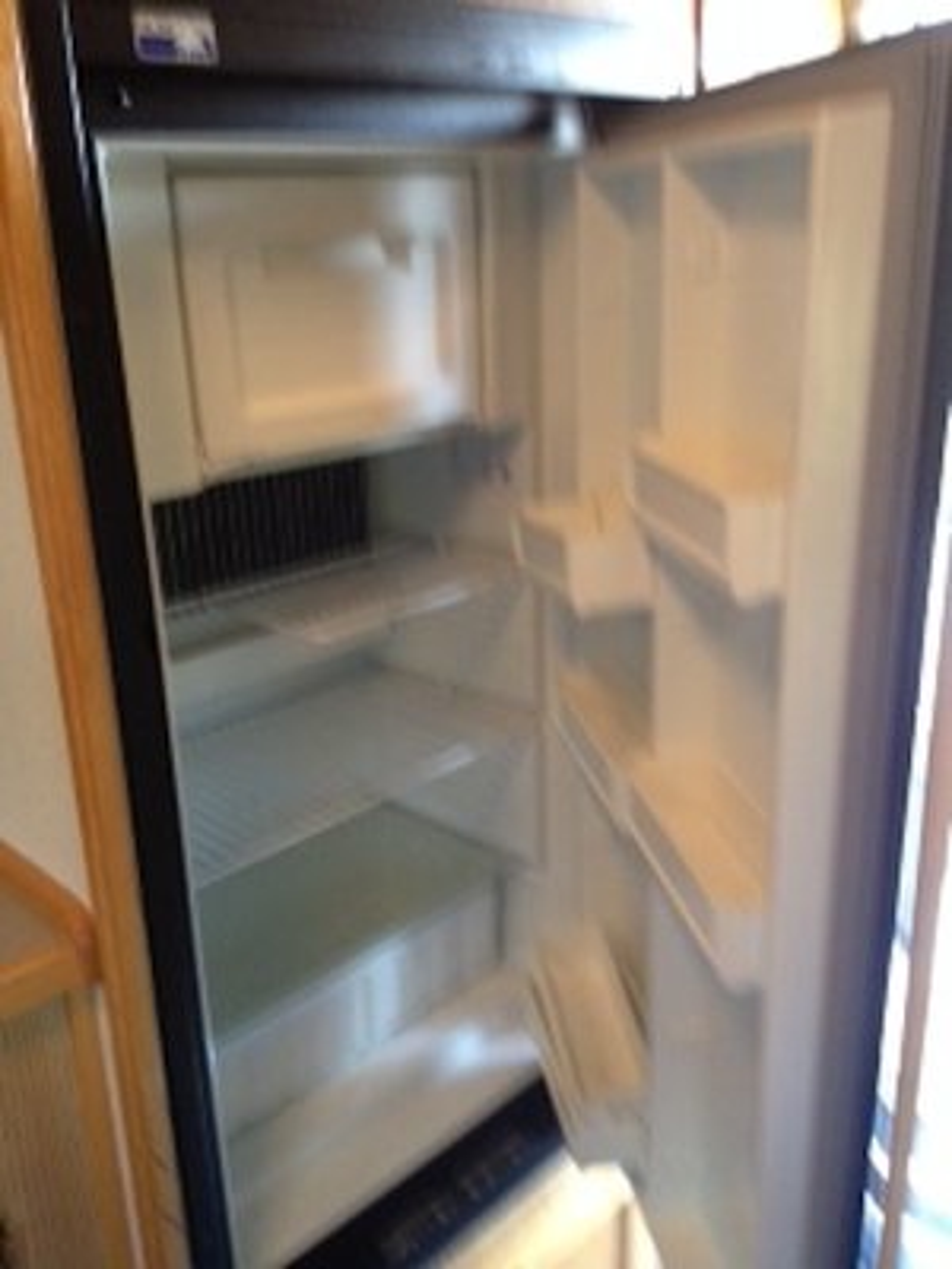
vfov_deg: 52.6
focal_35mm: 35
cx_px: 476
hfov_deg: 40.7
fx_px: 1283
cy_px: 634
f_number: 2.4
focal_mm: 4.28
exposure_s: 1/20
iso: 250
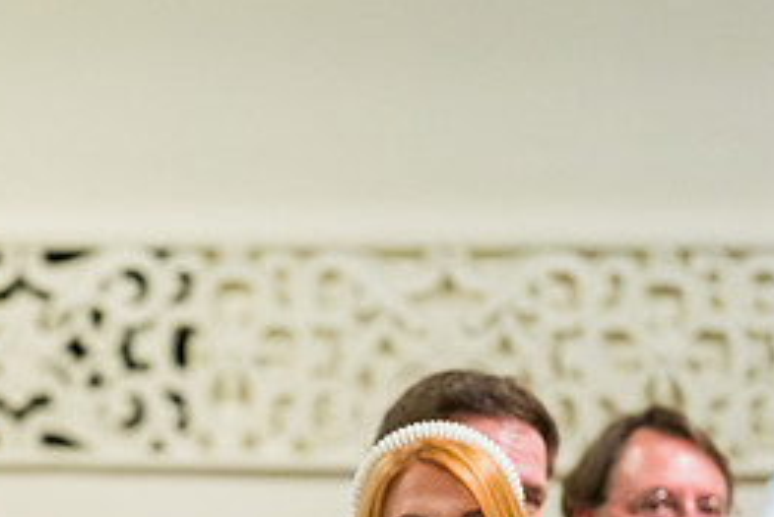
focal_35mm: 442
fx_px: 9508
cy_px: 538
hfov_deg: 4.7
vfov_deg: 3.1
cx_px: 201
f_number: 3.2
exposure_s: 1/200
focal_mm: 200
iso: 6400
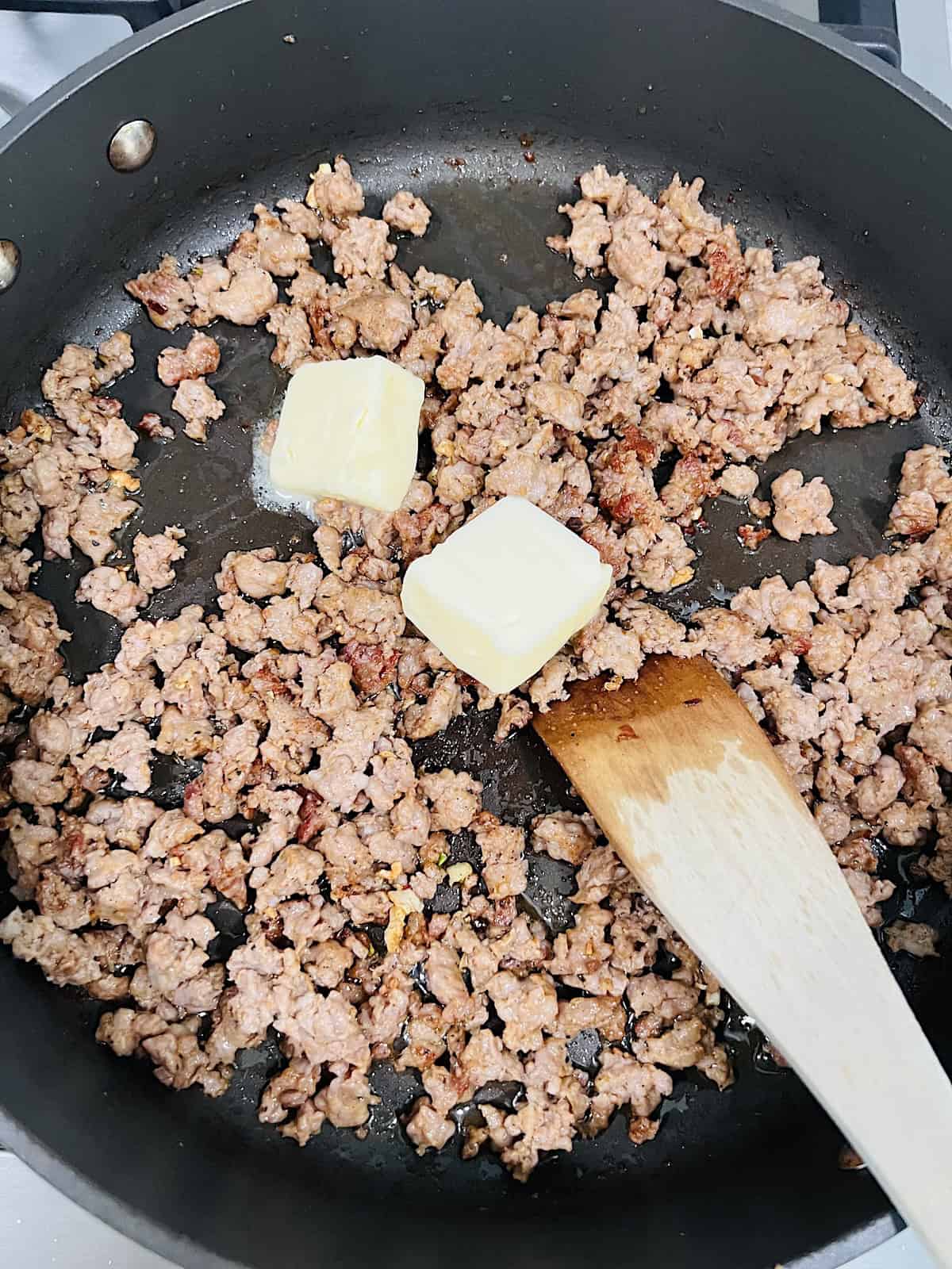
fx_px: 953
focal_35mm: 26
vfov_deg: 67.3
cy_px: 634
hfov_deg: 53.1
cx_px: 476
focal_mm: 5.7
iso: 400
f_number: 1.5
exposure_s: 1/40
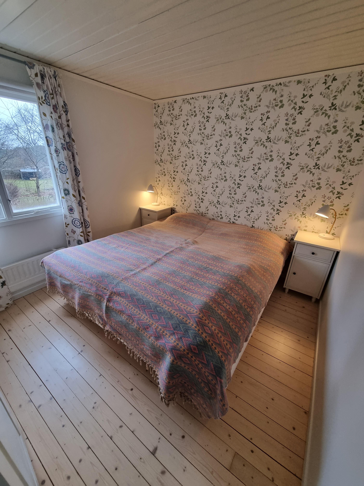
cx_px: 182
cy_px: 243
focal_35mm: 13
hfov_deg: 89.9
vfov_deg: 106.2
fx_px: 182
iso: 320
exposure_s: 1/50
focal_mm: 2.2
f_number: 2.2
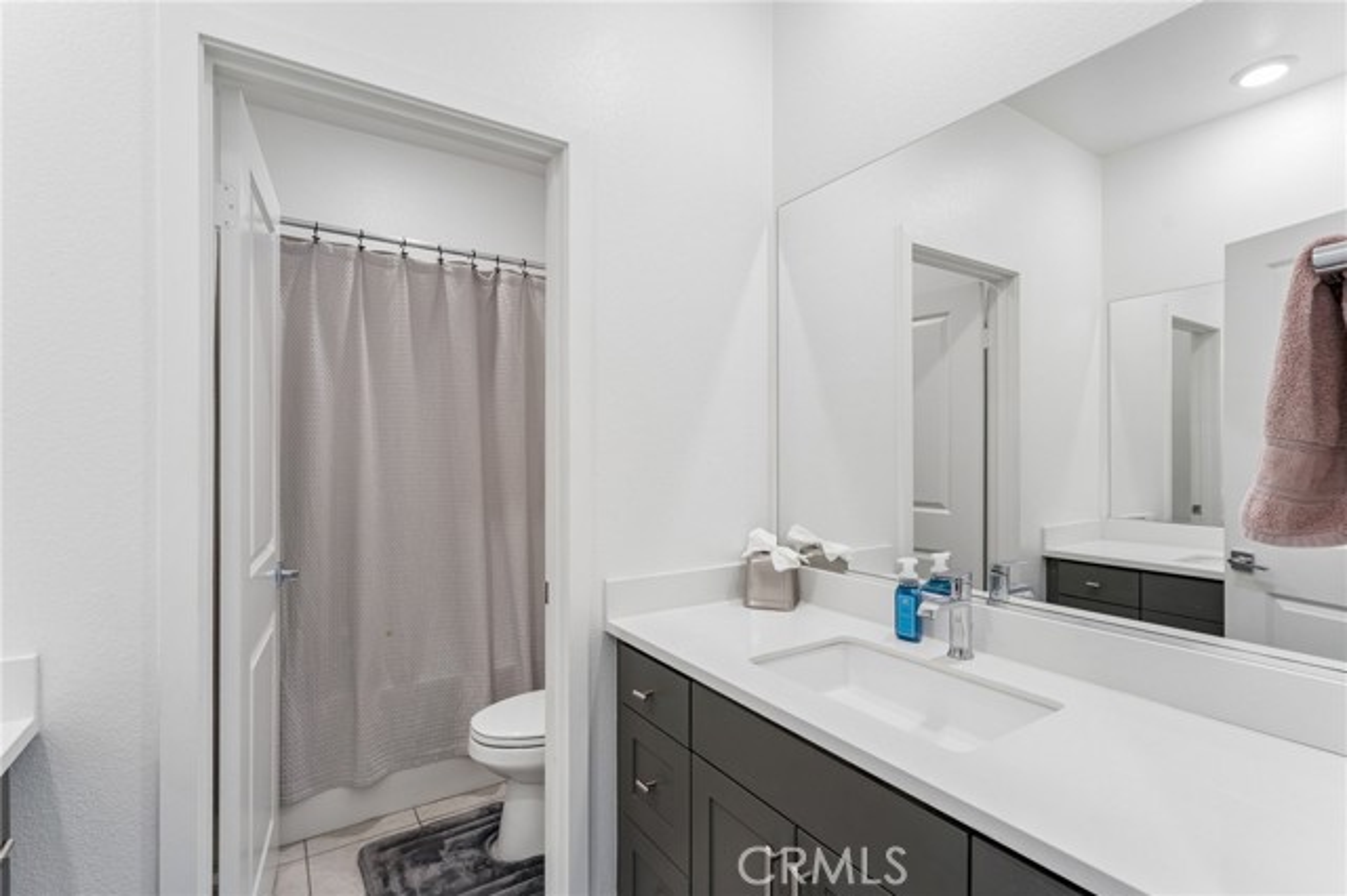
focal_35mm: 16
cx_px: 674
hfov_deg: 96.1
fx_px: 606
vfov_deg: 73.0
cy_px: 448
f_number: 8
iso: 400
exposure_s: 1/25
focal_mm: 16.2
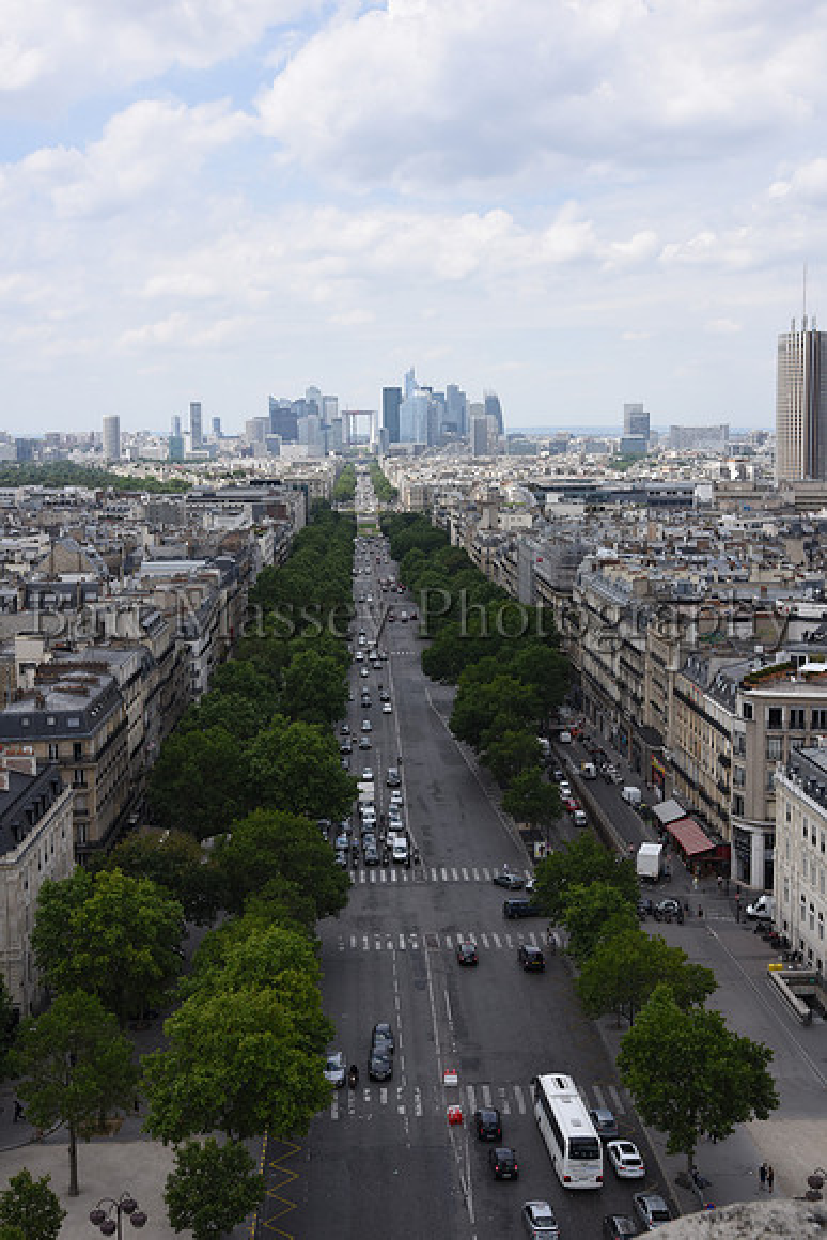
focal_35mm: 45
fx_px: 1550
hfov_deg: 29.9
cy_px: 620
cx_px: 414
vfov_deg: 43.6
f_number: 20
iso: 320
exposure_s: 1/125
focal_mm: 45
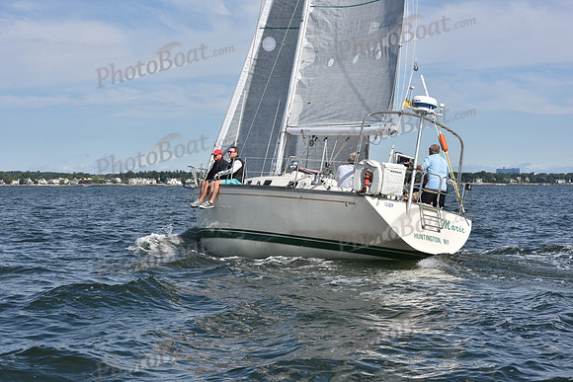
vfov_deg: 19.5
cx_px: 286
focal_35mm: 70
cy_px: 191
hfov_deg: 28.8
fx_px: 1114
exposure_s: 1/1000
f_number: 10
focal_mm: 70
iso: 320
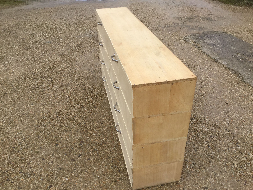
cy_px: 95
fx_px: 227
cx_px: 126
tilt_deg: -32.5
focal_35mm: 31
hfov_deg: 58.4
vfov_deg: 45.4
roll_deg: -1.0
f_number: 2.4
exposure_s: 1/715
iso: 25
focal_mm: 3.3
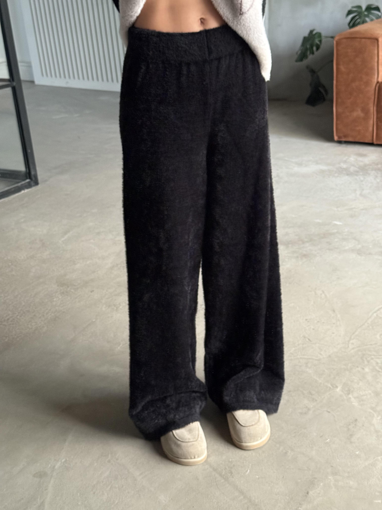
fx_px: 706
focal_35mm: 48
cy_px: 255
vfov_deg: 39.7
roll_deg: +4.7
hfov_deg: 30.3
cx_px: 191
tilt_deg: -41.9
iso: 500
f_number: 1.78
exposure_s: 1/39
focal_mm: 6.76
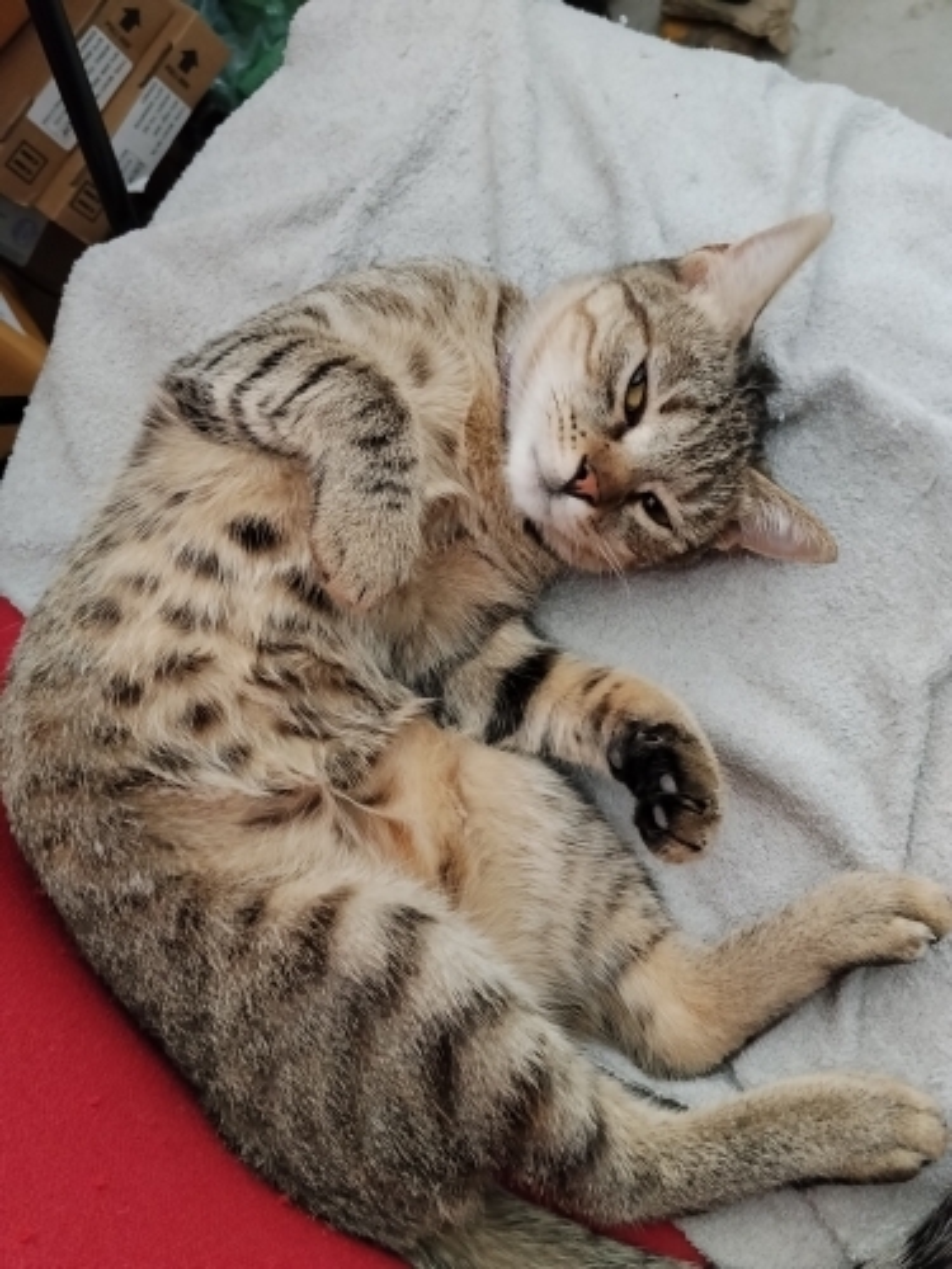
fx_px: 1063
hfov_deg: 48.2
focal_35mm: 29
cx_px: 476
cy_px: 634
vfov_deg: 61.7
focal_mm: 4.22
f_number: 1.8
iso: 400
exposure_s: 1/33
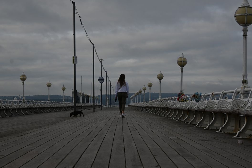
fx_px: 637
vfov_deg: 15.0
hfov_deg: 22.4
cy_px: 81
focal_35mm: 91
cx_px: 137
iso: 200
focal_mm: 50
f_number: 8
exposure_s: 1/640
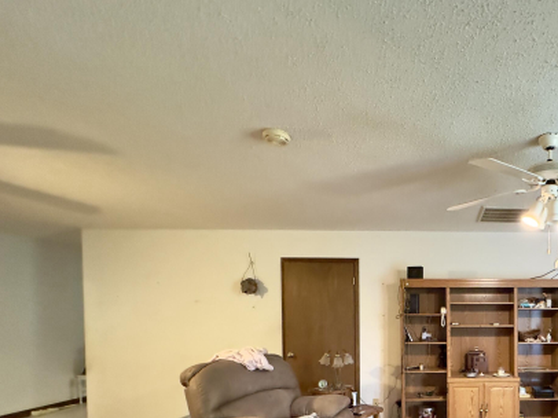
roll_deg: +0.1
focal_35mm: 23
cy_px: 327
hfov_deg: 66.6
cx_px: 453
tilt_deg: -2.6
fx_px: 371
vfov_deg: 55.2
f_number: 2.2
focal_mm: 2.22
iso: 1000
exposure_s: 1/60
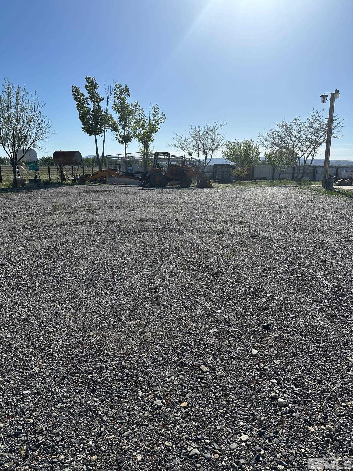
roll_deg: +0.2
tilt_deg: -15.1
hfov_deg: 56.8
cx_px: 176
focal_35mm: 24
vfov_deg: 71.6
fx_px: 326
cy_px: 236
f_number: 1.78
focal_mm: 6.86
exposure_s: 1/8929
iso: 80
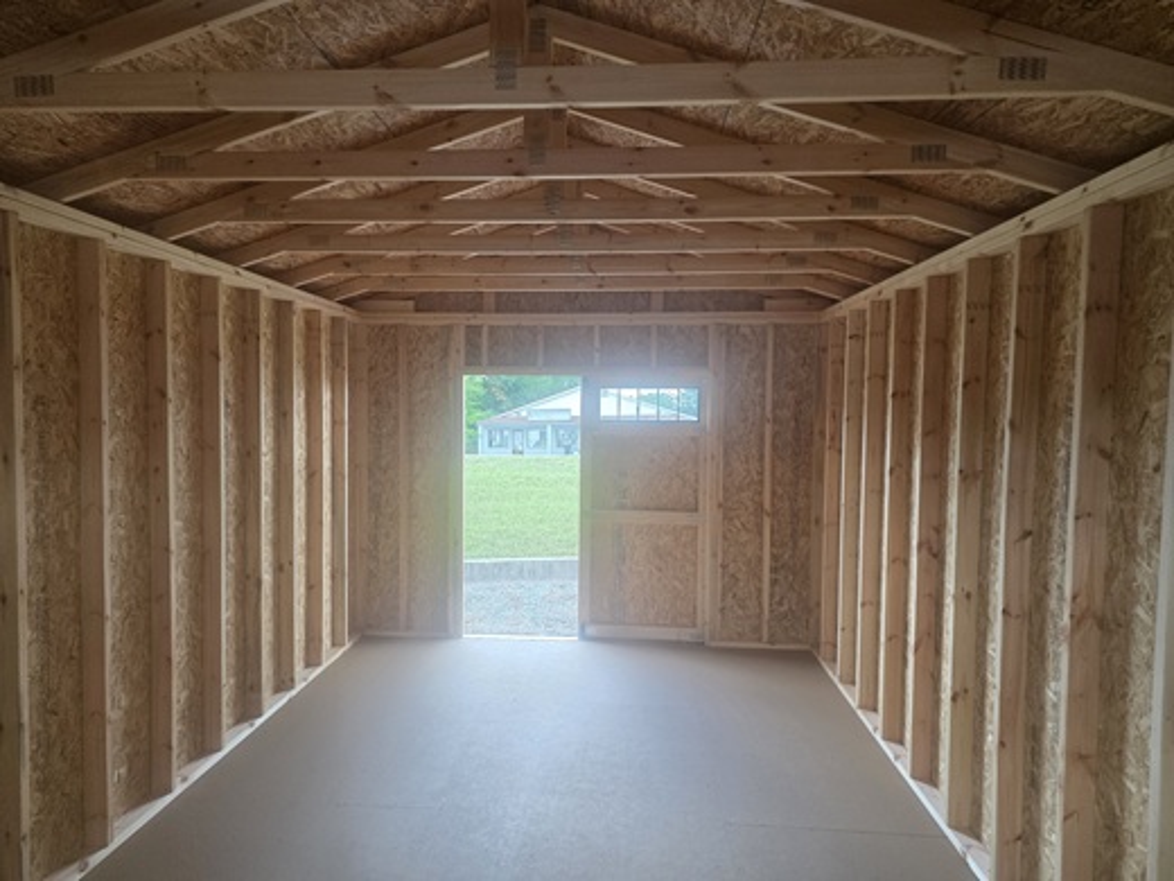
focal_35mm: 23
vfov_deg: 58.9
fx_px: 780
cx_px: 587
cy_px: 440
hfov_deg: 73.9
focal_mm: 6.25
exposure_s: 1/180
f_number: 1.7
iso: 200
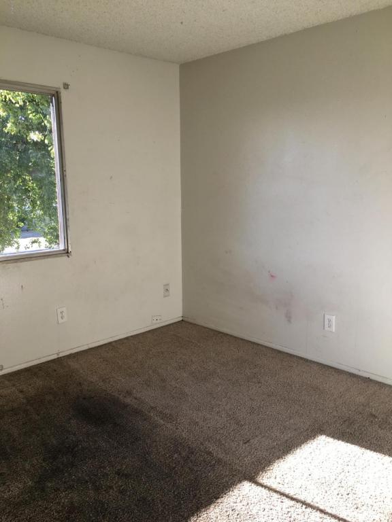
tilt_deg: -9.3
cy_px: 261
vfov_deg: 61.7
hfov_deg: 48.2
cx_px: 196
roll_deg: -0.1
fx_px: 438
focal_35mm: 29
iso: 25
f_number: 2.2
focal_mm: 4.15
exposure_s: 1/127
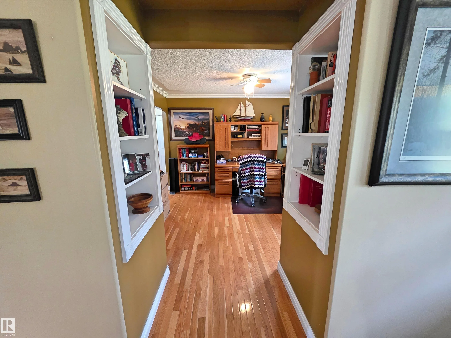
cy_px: 169
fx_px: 169
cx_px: 226
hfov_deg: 106.2
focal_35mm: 13
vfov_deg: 89.9
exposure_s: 1/60
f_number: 1.9
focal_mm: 2.2
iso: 640
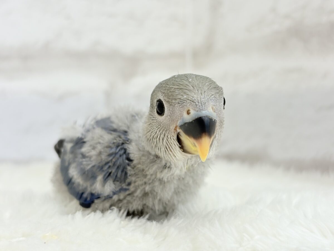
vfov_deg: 28.0
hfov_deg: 36.8
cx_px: 167
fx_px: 502
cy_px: 126
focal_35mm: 52
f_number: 1.6
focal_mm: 5.96
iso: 40
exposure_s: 1/50
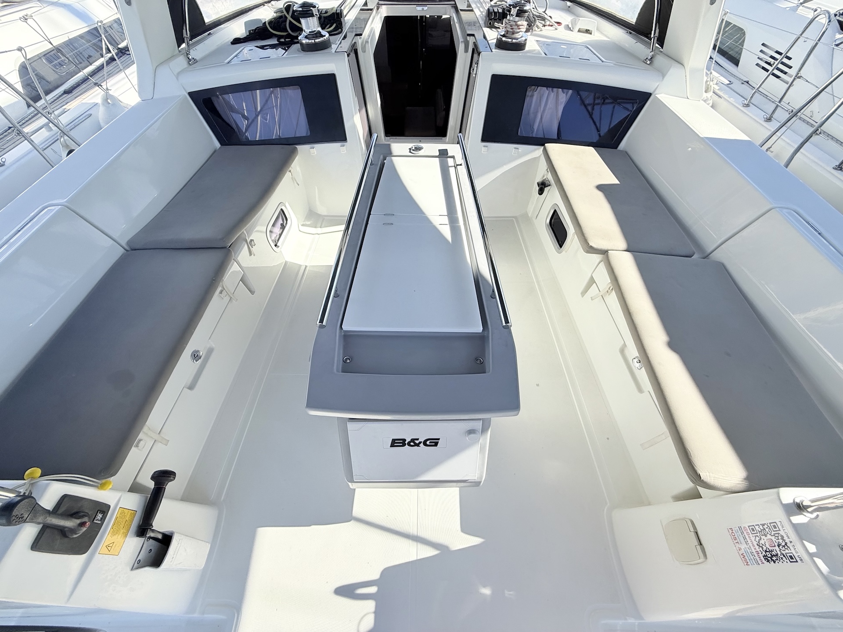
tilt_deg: -50.5
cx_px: 422
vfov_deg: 85.7
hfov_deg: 102.1
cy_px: 316
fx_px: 341
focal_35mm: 14
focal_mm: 2.22
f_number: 2.2
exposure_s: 1/1656
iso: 64
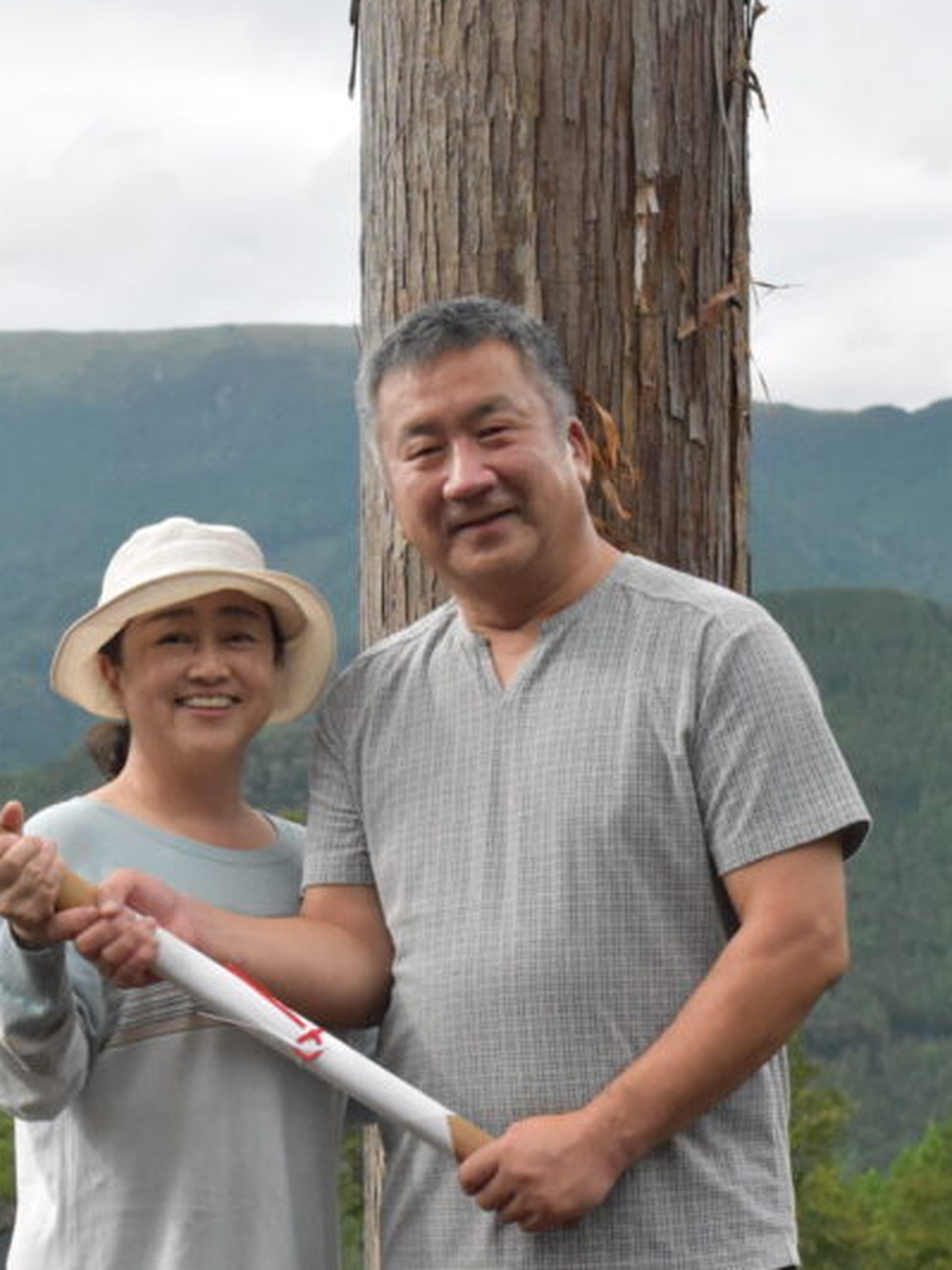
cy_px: 741
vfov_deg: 20.7
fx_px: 3480
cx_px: 413
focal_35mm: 95
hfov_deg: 15.6
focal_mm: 35
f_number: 4
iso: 5600
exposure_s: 1/4000
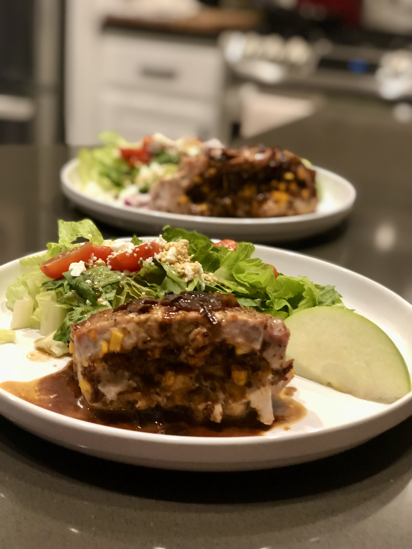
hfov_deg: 28.0
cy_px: 274
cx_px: 206
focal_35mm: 52
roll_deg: -3.7
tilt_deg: -20.1
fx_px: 825
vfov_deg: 36.8
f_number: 2.4
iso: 160
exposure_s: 1/20
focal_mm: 6
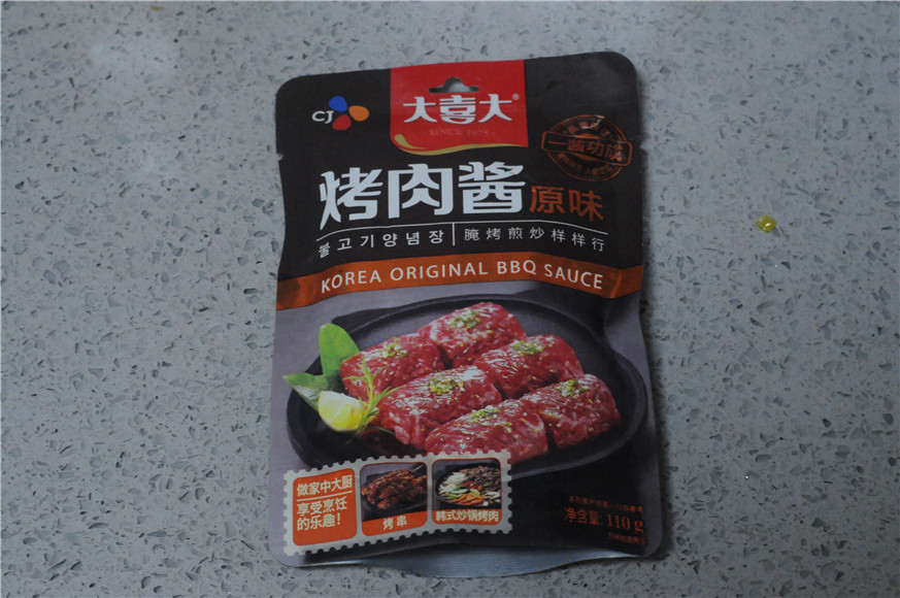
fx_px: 1873
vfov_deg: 18.1
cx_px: 450
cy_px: 299
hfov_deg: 27.0
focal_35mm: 75
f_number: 9
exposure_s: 1/10
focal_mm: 50
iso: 3200
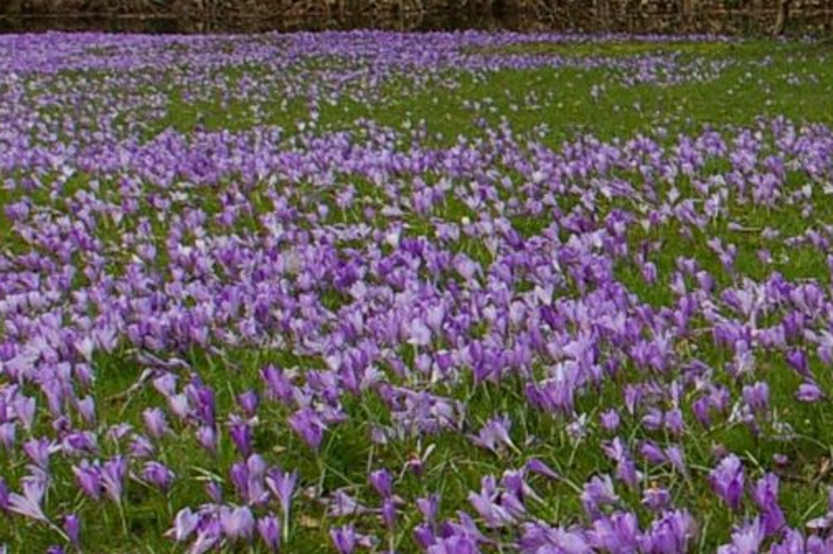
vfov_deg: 12.8
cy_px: 202
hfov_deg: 18.5
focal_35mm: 107
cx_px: 889
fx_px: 2474
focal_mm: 18
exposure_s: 1/125
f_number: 8
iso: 200
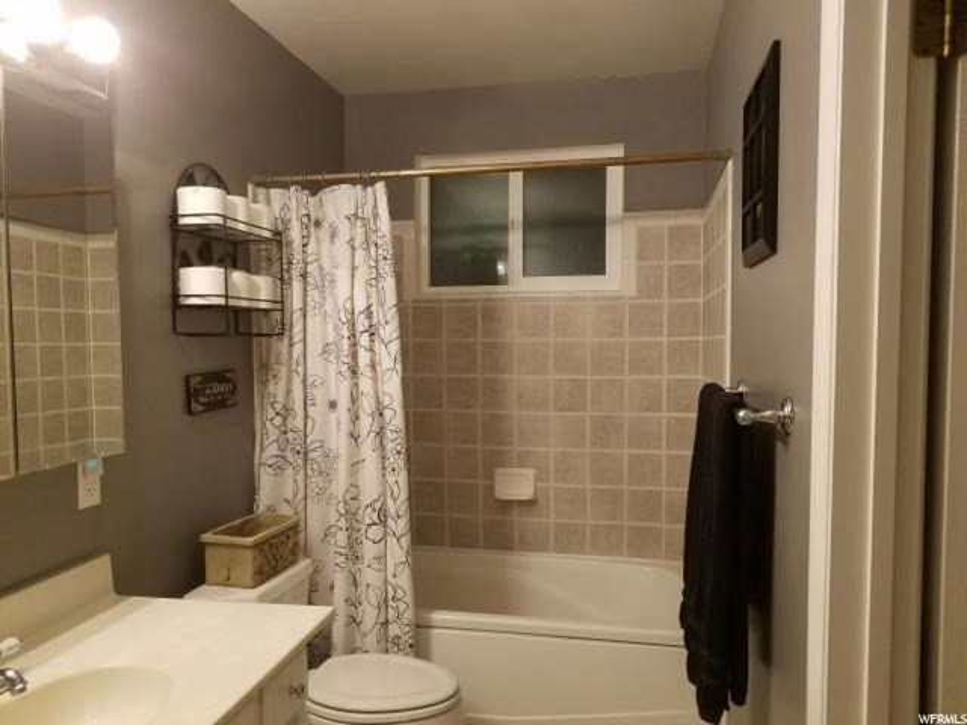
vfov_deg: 53.1
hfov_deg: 67.3
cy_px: 362
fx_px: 726
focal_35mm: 26
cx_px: 484
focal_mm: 4.2
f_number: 1.7
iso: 160
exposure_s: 1/40
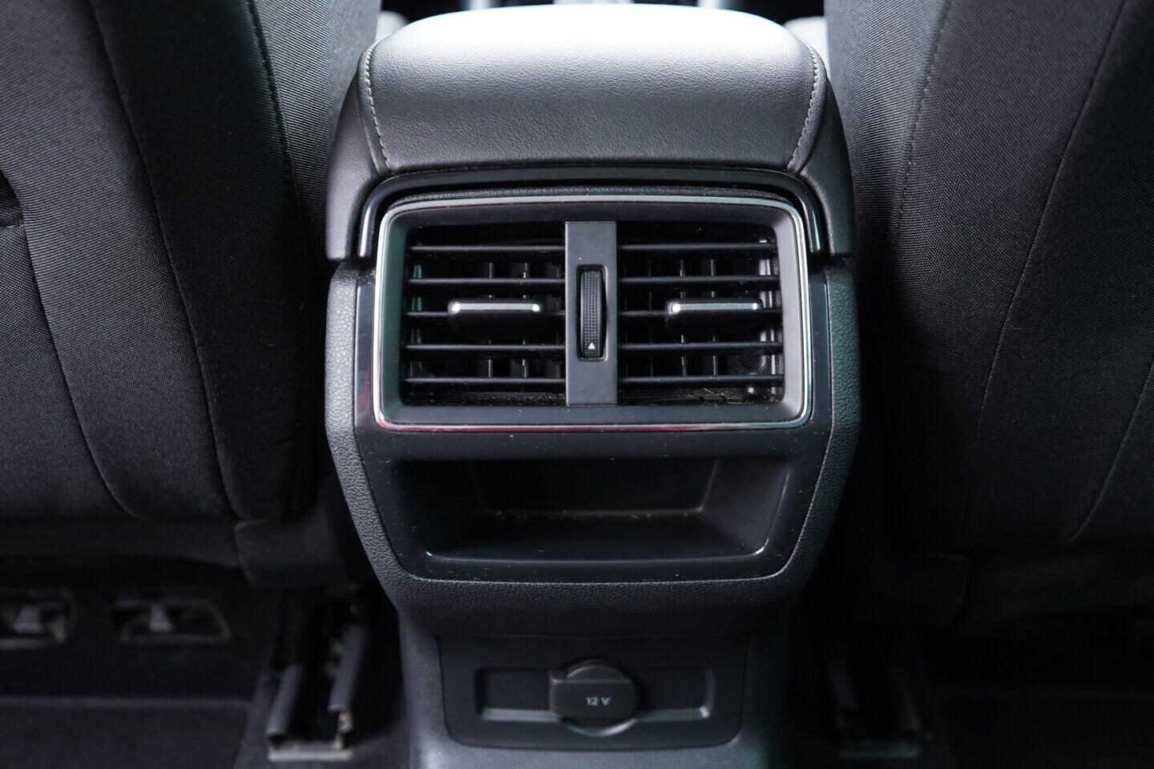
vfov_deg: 36.9
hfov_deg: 53.1
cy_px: 384
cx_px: 577
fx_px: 1154
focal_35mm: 36
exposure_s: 1/40
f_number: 2.8
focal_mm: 24
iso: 1600
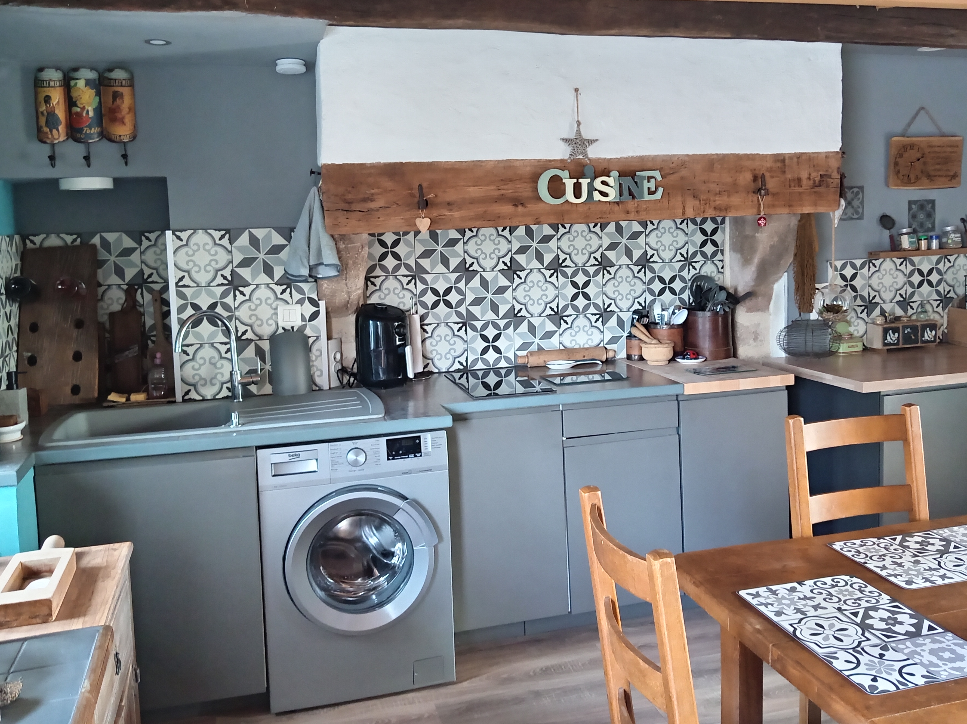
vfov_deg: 45.3
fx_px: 866
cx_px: 508
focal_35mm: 31
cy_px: 310
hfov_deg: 58.3
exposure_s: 1/20
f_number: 1.8
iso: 1759
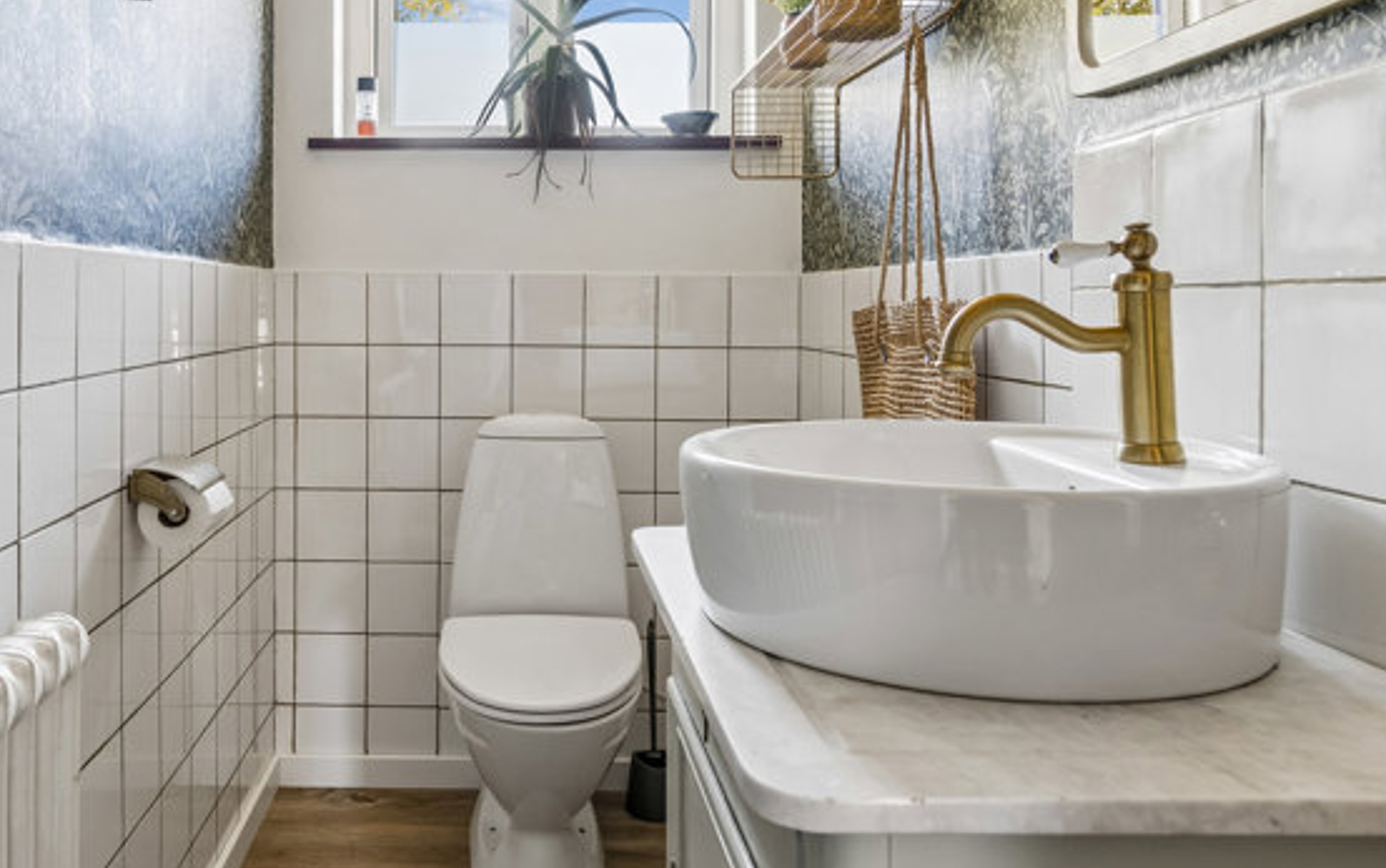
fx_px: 1086
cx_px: 519
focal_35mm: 29
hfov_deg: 64.2
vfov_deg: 43.3
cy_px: 335
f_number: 8
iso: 200
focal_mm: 13
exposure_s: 1/6
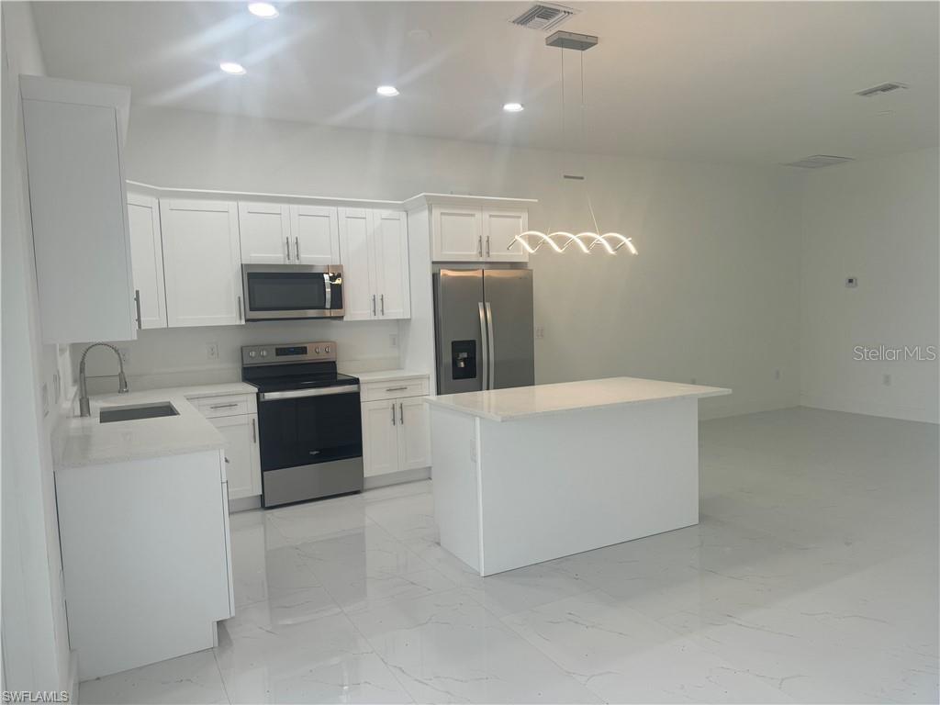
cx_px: 470
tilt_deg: -5.6
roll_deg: +1.6
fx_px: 652
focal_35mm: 24
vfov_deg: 56.8
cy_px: 352
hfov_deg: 71.6
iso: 80
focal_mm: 6.76
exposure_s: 1/120
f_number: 1.78
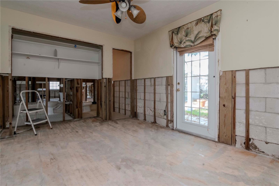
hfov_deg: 95.0
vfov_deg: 72.0
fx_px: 128
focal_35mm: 16
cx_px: 140
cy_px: 93
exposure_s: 1/15
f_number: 16
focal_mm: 11
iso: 1000
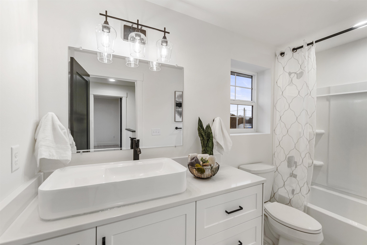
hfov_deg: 100.4
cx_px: 184
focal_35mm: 15
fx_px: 153
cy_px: 122
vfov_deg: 77.3
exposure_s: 1/4
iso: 320
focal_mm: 10
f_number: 8
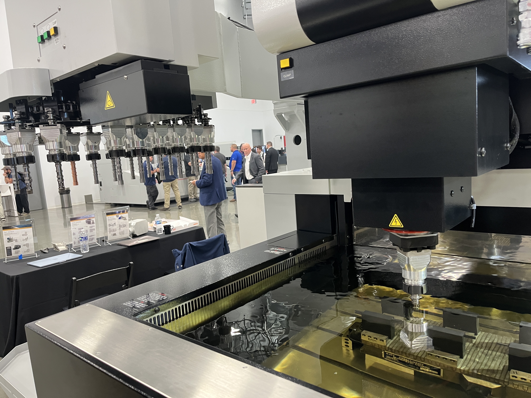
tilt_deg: -7.6
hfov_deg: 67.3
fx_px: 399
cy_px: 199
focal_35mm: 26
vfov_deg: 53.1
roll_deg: +4.0
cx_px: 266
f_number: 1.6
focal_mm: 5.1
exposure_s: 1/60
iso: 200
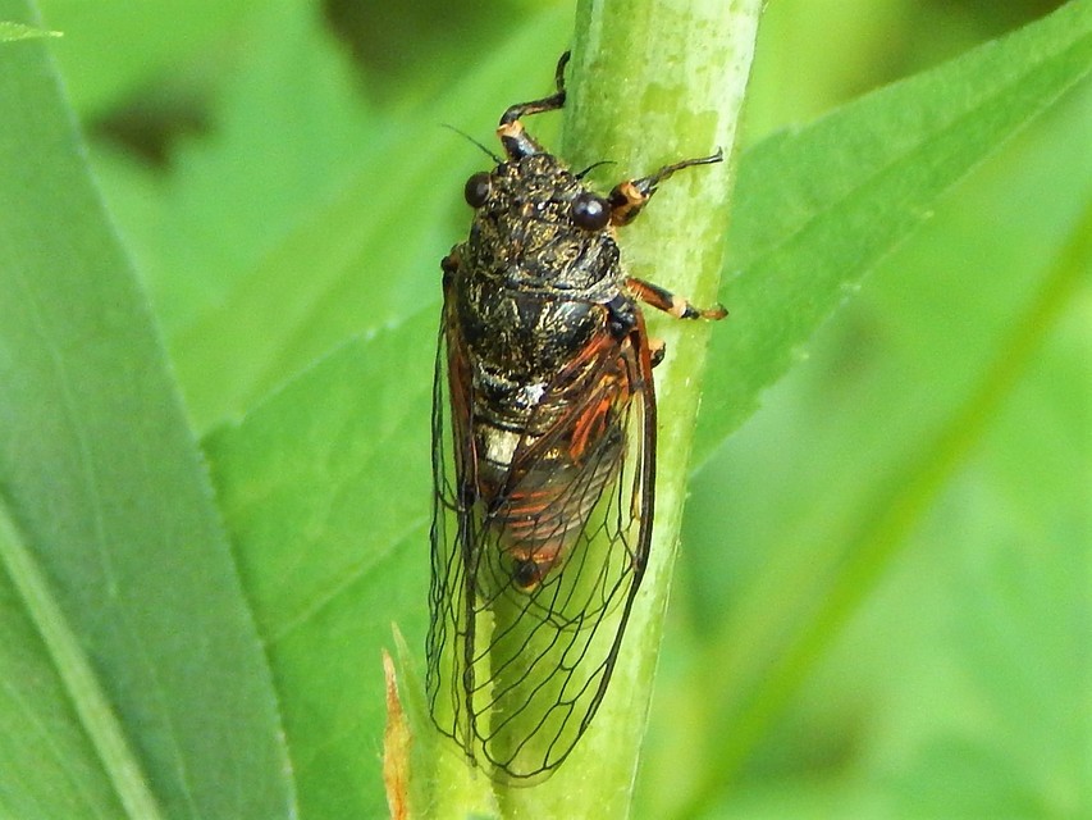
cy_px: 410
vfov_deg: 9.3
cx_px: 546
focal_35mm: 160
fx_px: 5048
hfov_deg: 12.3
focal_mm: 28.7
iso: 200
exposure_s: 1/30
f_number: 5.1
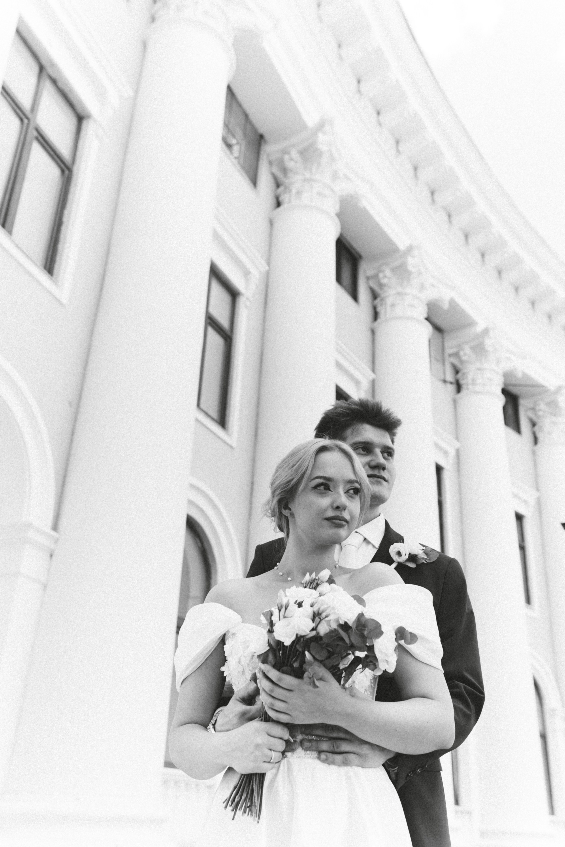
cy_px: 424
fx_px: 824
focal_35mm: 35
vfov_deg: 54.4
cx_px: 282
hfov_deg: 37.9
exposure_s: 1/800
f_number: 4
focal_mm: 35
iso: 320
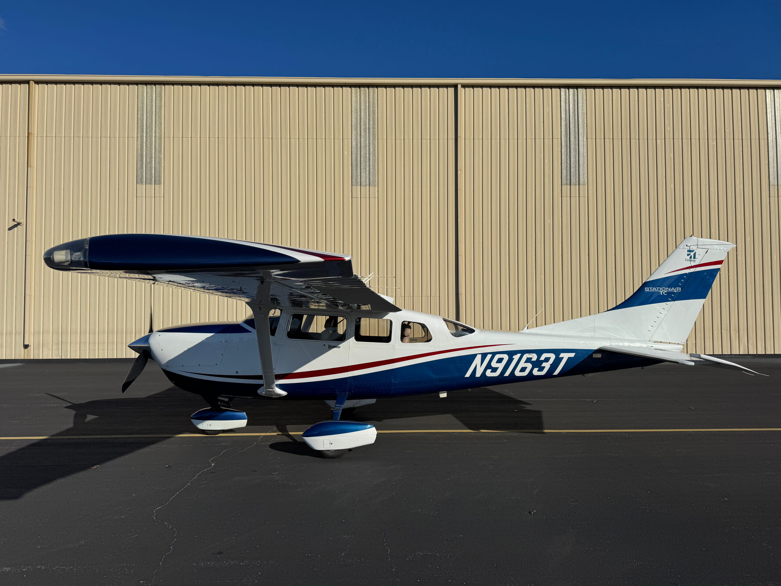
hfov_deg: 71.6
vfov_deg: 56.8
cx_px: 390
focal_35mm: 24
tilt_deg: +1.4
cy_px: 293
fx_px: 541
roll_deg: -0.4
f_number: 1.78
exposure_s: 1/12346
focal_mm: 6.76
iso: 80
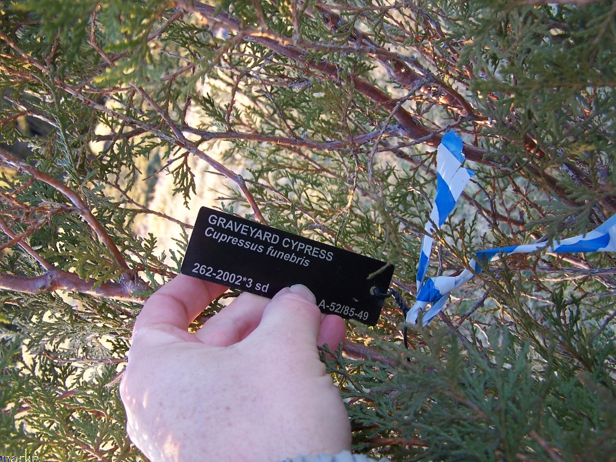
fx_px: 676
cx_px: 308
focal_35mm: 38
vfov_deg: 37.7
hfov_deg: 49.0
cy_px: 231
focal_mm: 6.3
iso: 80
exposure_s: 1/40
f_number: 2.8
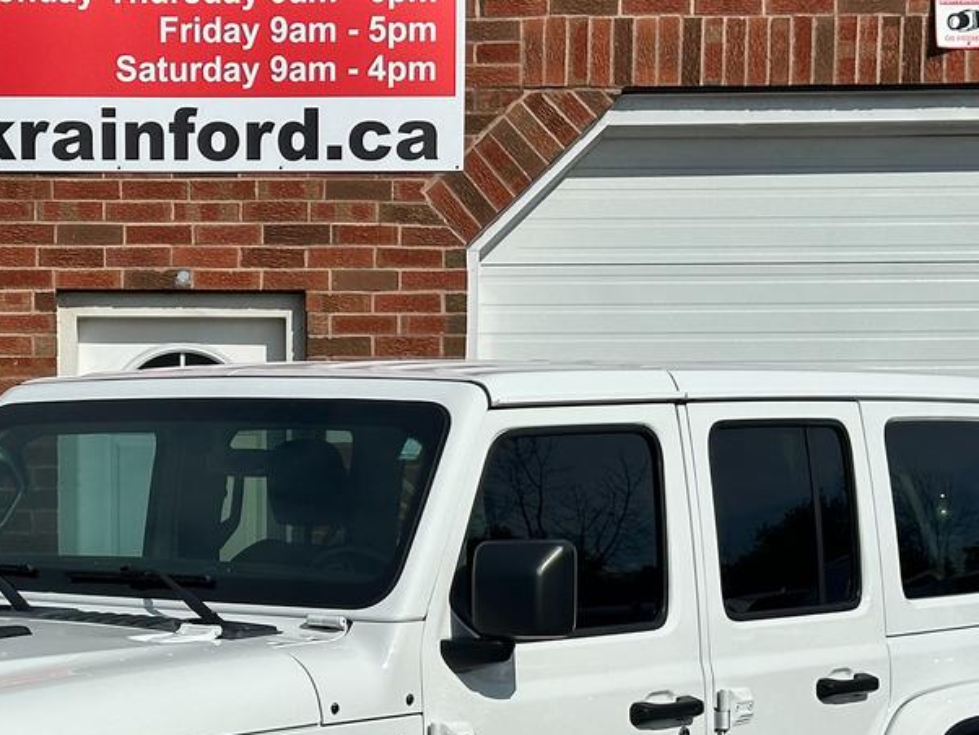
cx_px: 224
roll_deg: +0.0
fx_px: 2886
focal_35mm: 102
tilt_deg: -4.3
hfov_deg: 19.1
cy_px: 702
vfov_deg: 14.3
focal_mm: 6.86
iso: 64
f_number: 1.78
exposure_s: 1/12048
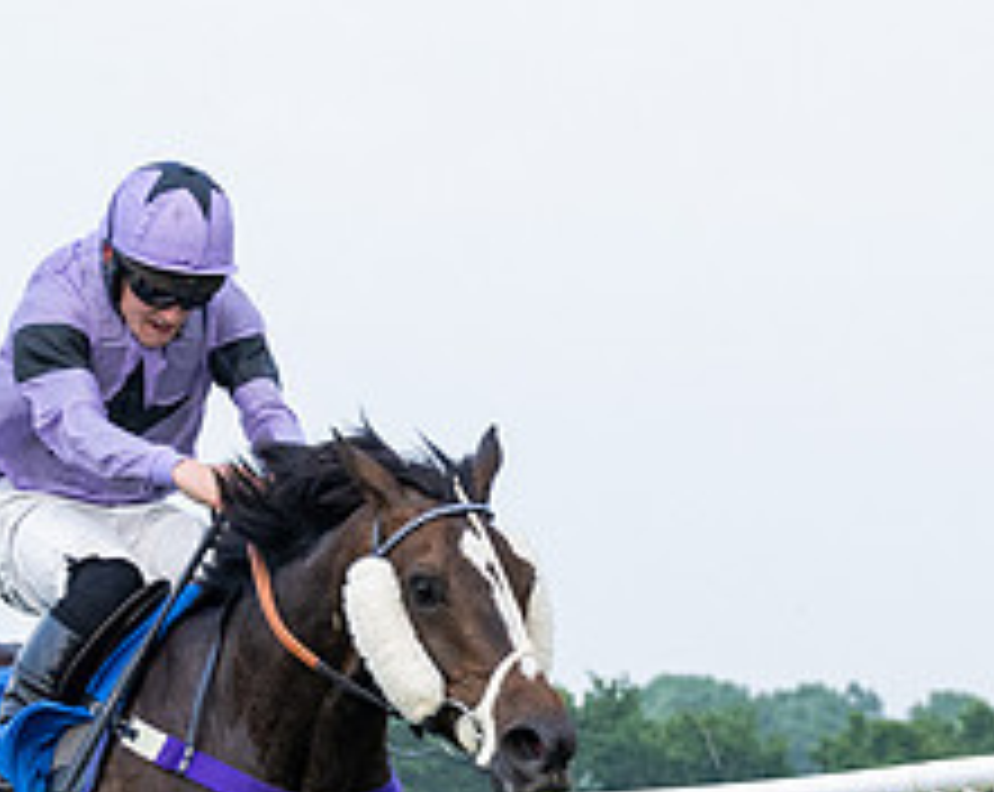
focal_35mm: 298
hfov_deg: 6.5
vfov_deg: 5.1
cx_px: 1141
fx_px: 8751
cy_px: 1084
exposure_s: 1/1600
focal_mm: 70
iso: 800
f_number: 4
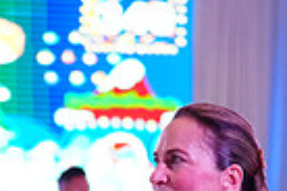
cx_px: 43
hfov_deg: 7.0
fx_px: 2344
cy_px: 517
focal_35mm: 294
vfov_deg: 4.5
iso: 2500
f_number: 2.8
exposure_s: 1/400
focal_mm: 70
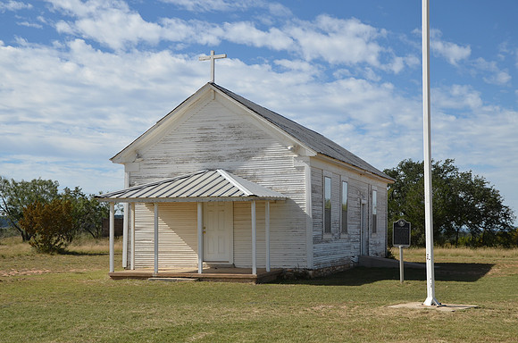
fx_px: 754
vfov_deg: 25.6
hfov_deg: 37.9
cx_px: 259
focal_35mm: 52
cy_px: 172
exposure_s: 1/250
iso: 200
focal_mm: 35
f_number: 8
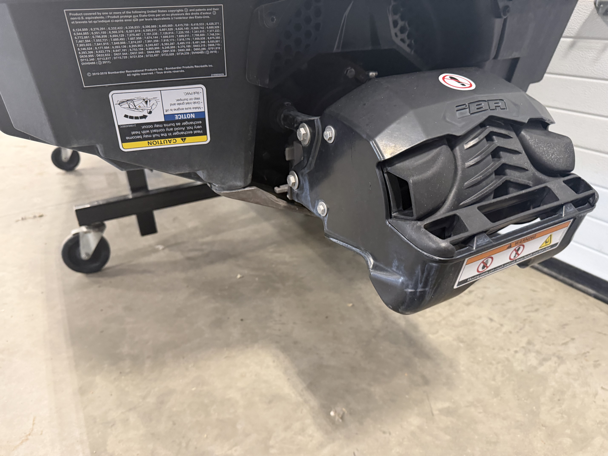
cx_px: 304
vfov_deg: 56.8
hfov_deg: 71.6
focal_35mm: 24
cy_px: 228
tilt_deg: -25.1
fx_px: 422
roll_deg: +0.3
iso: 500
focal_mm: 6.76
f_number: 1.78
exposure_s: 1/60
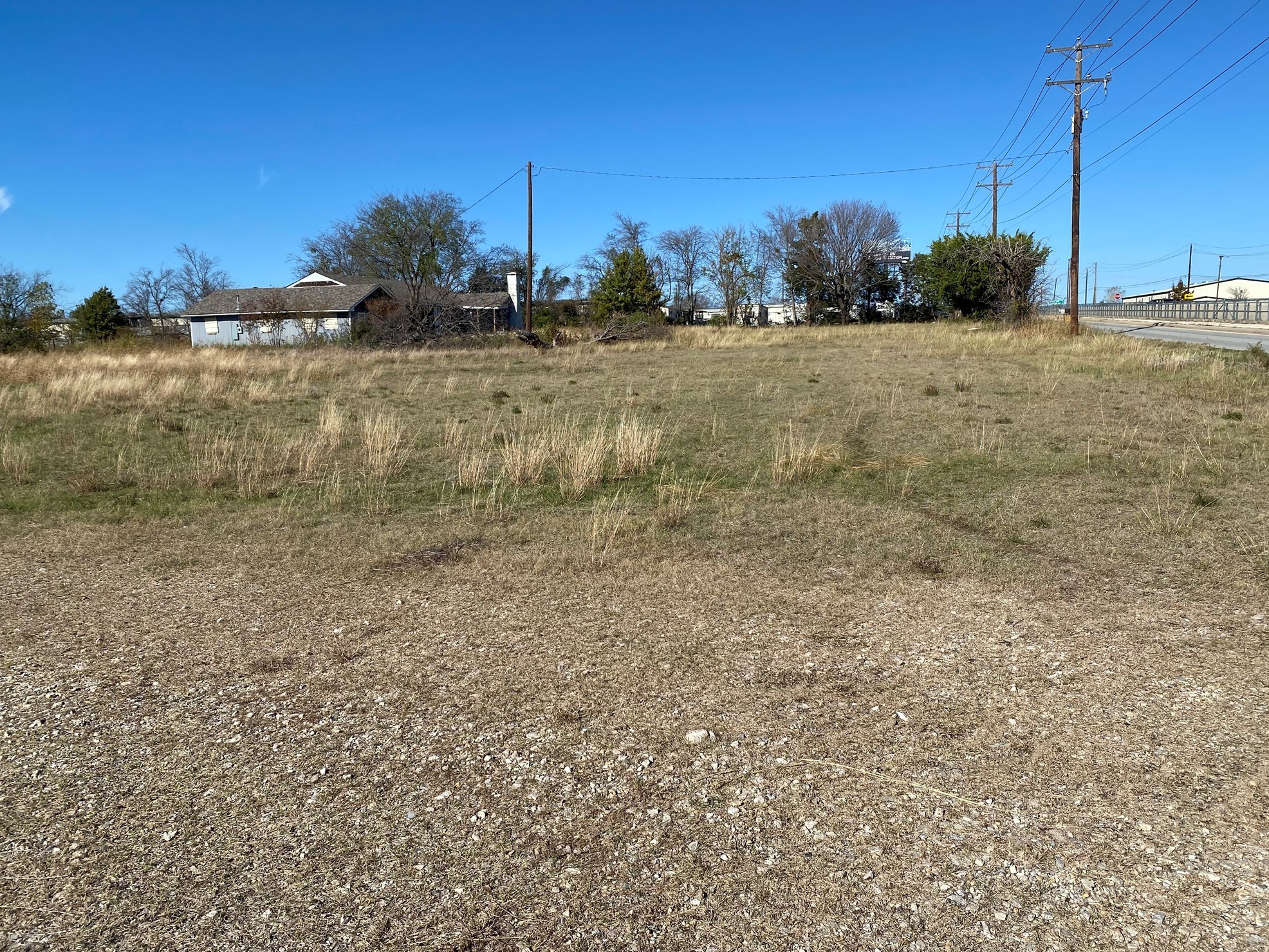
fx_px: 990
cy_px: 467
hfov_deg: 65.3
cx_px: 636
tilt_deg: -8.7
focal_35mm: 27
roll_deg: +0.2
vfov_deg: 51.4
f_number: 1.8
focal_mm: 4.25
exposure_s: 1/3846
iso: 32
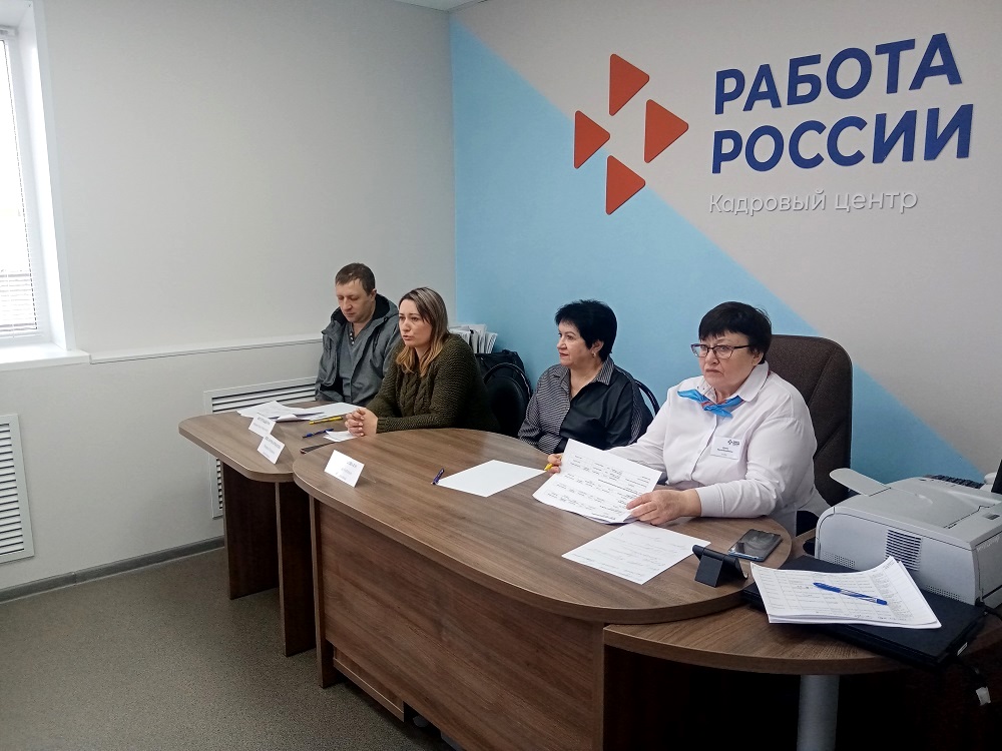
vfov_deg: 53.1
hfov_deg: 67.3
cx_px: 501
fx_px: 753
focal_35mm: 26
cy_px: 376
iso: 133
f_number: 1.8
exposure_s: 1/100
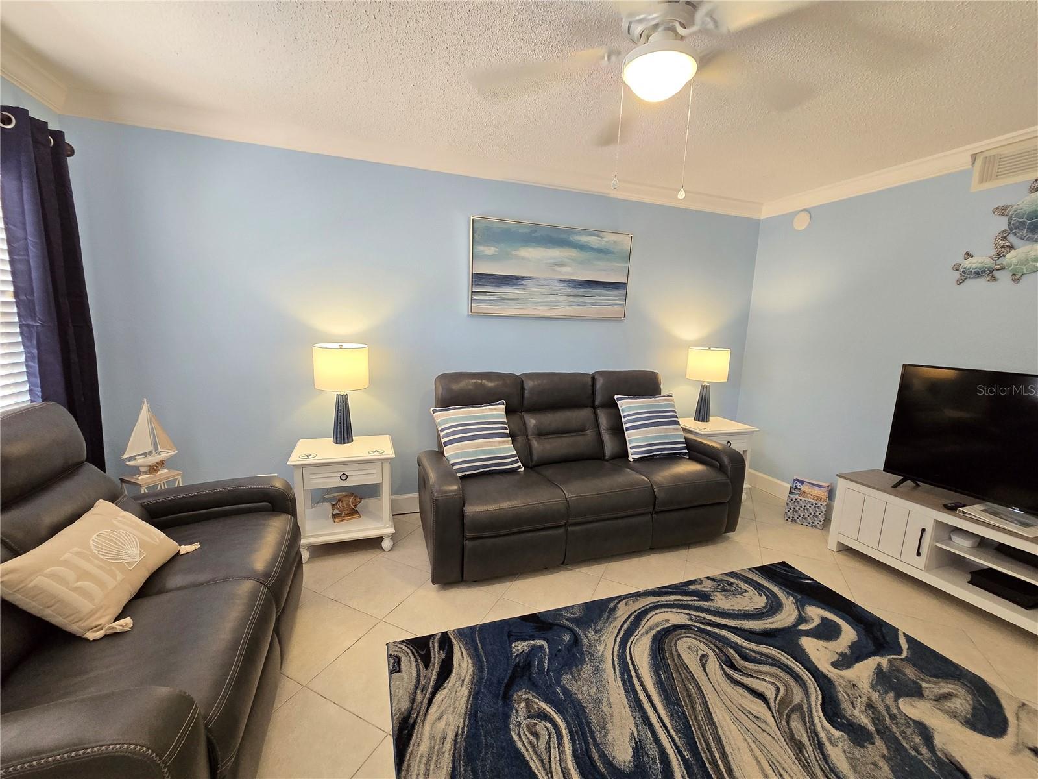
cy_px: 390
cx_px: 519
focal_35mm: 13
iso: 400
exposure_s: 1/60
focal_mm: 2.2
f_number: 2.2
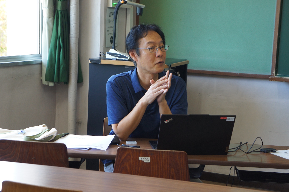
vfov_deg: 16.5
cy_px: 96
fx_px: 662
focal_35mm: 82
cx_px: 144
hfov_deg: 24.6
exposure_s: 1/100
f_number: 5.6
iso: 1000
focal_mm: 55
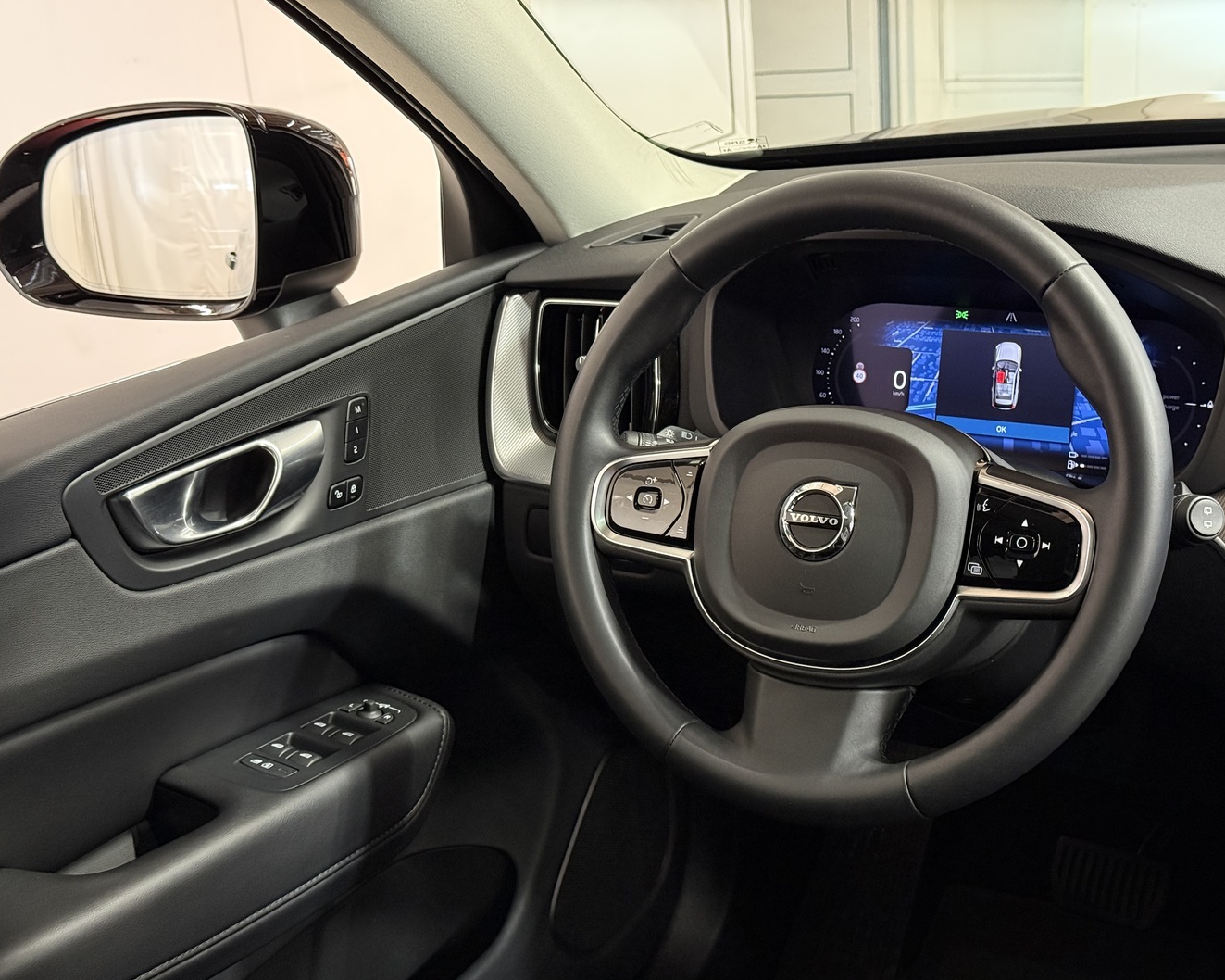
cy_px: 499
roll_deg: +4.8
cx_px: 644
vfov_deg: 29.7
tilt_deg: -19.7
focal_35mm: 51
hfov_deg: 36.7
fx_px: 1849
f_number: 1.78
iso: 500
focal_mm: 6.76
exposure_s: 1/29
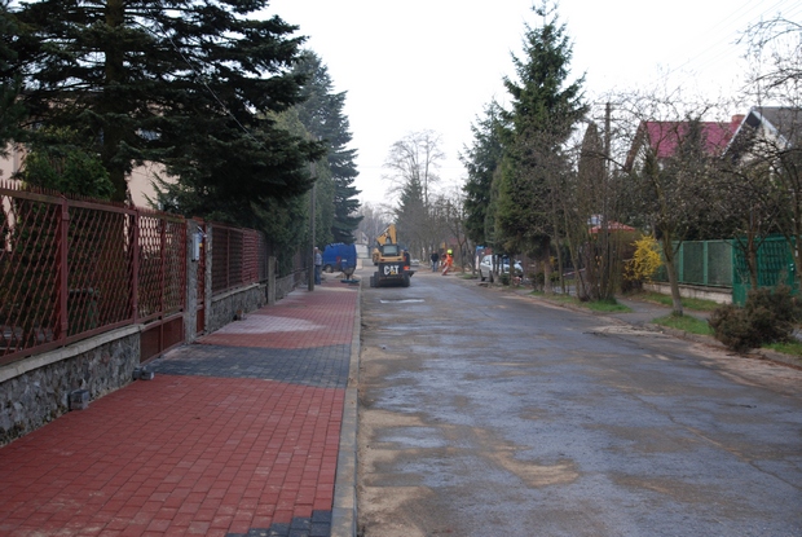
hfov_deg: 41.1
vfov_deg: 28.1
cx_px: 401
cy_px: 268
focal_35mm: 48
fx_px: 1071
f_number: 5.6
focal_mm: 32
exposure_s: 1/500
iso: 400
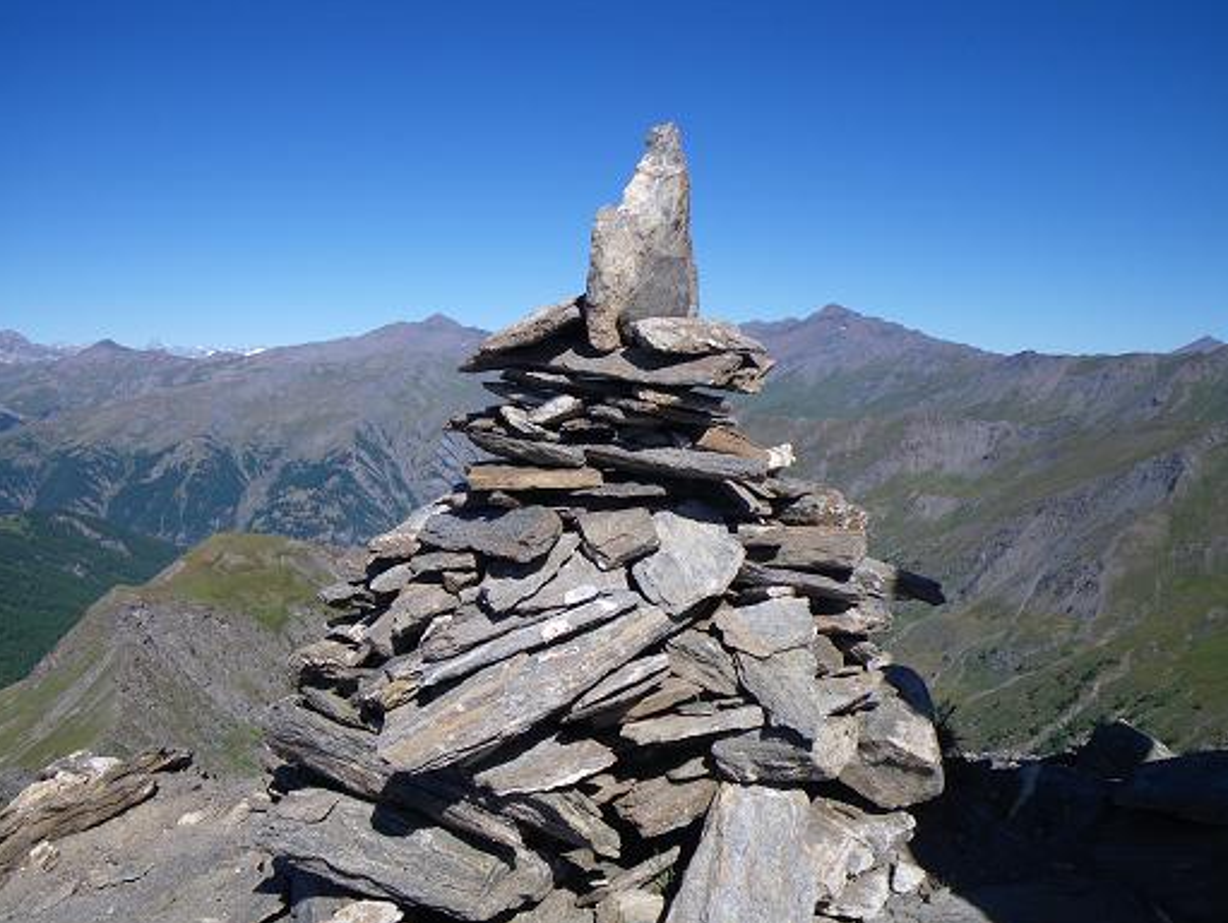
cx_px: 601
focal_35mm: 30
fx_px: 1065
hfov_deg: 59.9
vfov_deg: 46.8
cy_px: 492
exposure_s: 1/400
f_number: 4.2
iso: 50
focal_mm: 5
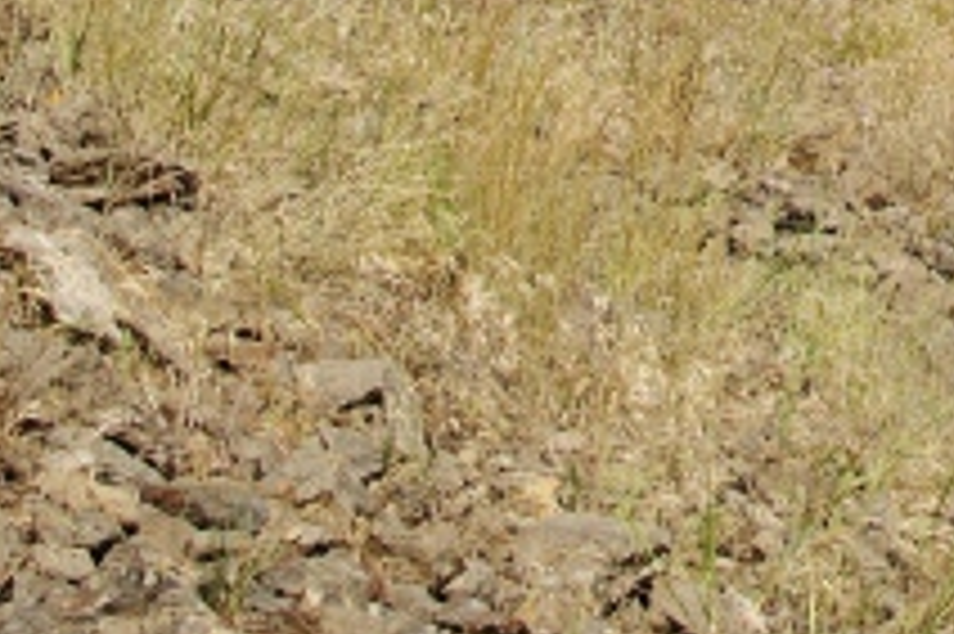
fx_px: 2701
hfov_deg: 19.1
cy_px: -400
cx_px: 1076
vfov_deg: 12.5
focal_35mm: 102
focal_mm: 18
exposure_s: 1/250
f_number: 6.3
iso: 100
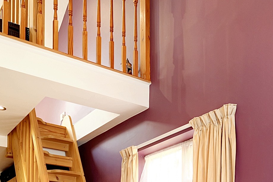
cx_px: 176
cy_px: 250
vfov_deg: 24.3
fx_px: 356
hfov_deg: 41.5
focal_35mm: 47
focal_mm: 14
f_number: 4
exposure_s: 1/60
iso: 125
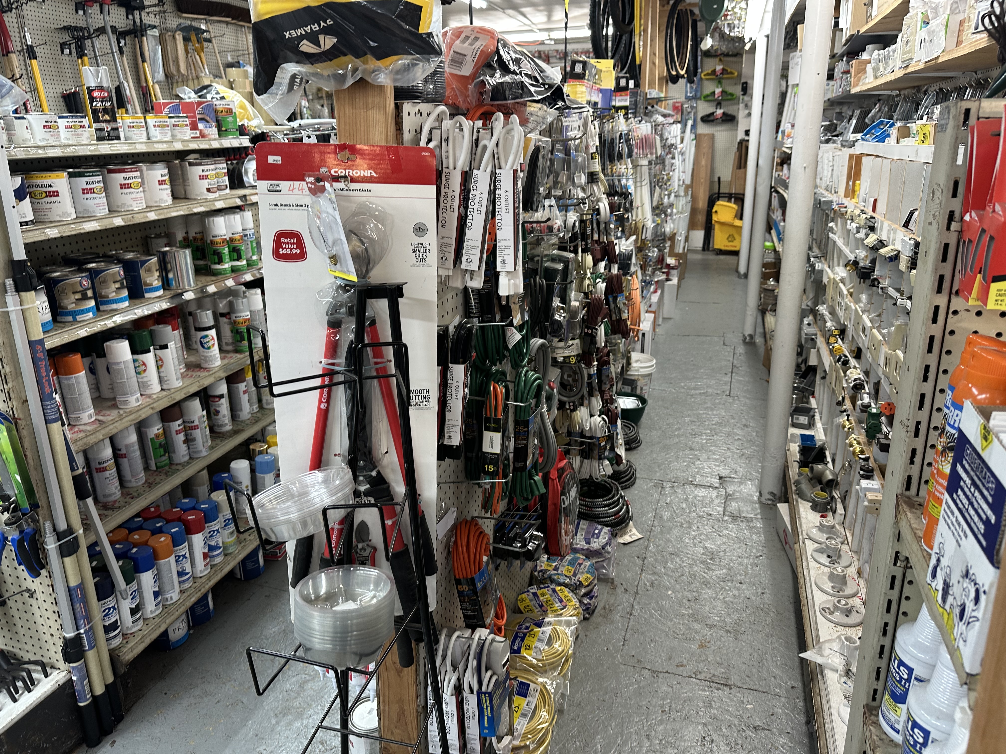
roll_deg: +0.9
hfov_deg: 71.6
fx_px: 697
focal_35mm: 24
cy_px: 377
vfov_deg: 56.8
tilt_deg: -18.1
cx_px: 503
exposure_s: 1/60
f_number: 1.78
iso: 125
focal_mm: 6.86
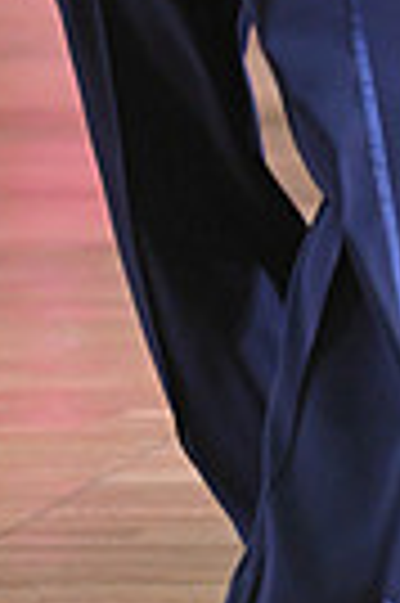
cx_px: 627
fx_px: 14503
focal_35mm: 868
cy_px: -382
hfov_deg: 1.6
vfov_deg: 2.4
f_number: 5
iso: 3200
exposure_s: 1/320
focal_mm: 200
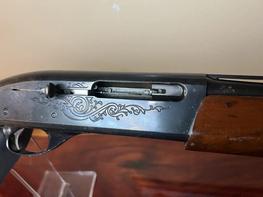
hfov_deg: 67.3
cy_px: 98
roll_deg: +7.8
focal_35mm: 26
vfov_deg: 53.1
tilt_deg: -41.0
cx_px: 132
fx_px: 198
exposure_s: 1/66
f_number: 1.5
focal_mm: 5.7
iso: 125
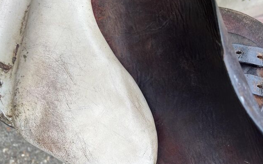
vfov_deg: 44.4
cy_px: 69
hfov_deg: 66.5
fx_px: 201
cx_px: 132
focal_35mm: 28
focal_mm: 5.7
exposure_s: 1/208
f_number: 1.5
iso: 40
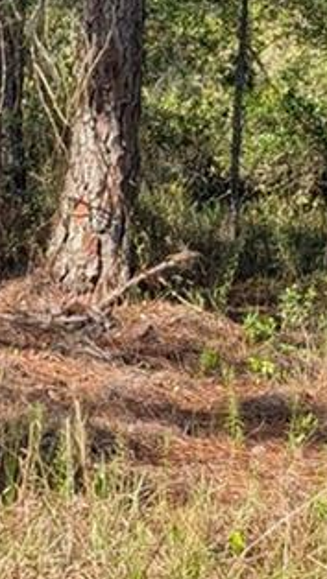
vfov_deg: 15.9
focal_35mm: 133
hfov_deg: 7.7
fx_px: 2047
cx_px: -722
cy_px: 33
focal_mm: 6.9
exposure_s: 1/484
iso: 22
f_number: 1.68
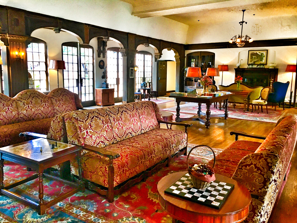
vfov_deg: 48.2
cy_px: 112
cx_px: 148
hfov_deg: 61.7
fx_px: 249
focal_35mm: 29
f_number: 2.2
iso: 50
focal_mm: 4.15
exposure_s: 1/15
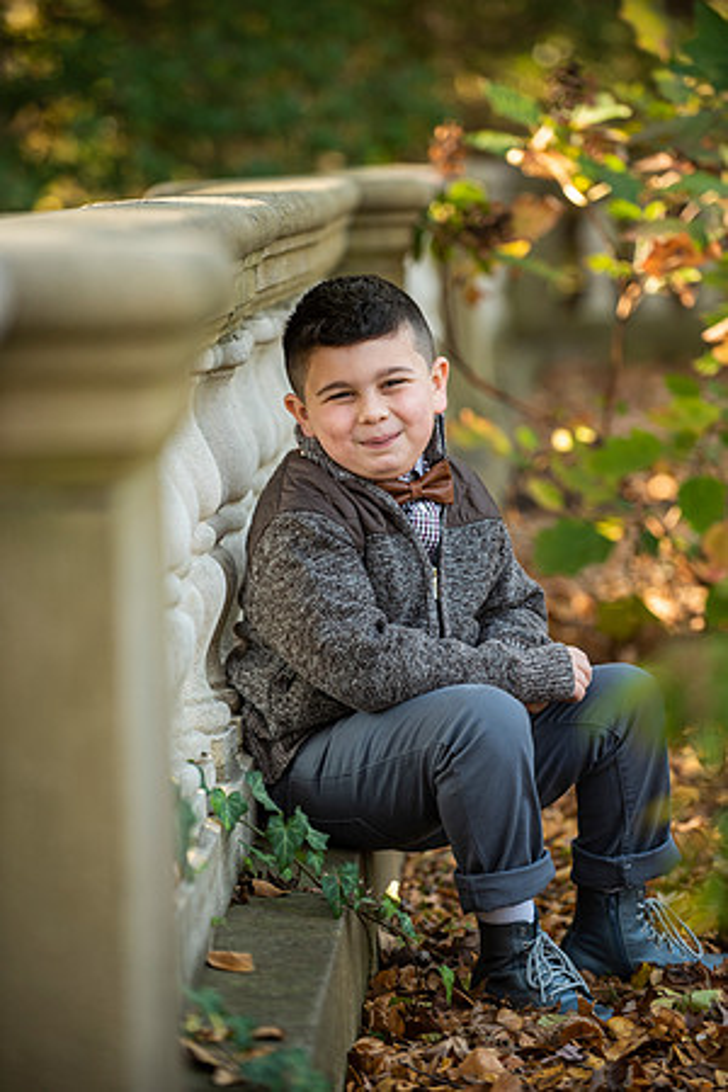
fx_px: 4701
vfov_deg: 13.2
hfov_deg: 8.9
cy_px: 546
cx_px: 364
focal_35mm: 155
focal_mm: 155
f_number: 3.5
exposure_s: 1/200
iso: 250
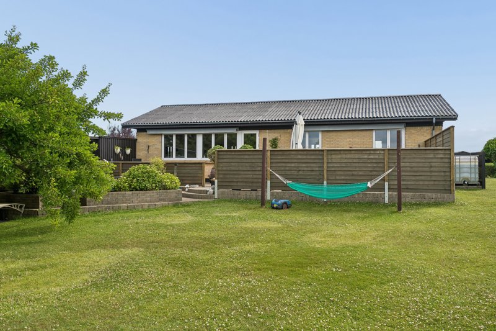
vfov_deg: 43.6
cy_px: 166
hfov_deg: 61.9
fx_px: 413
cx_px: 248
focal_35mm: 30
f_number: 8
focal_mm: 20
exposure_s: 1/200
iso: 100
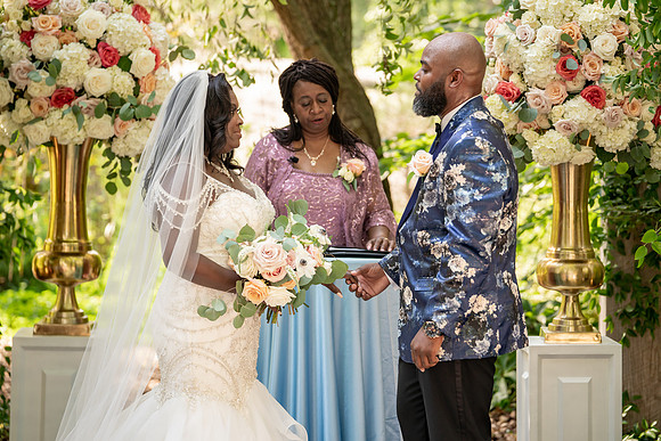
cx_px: 339
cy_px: 215
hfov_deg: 15.7
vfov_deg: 10.5
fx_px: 2394
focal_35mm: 130
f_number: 4
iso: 400
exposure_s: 1/200
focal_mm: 127
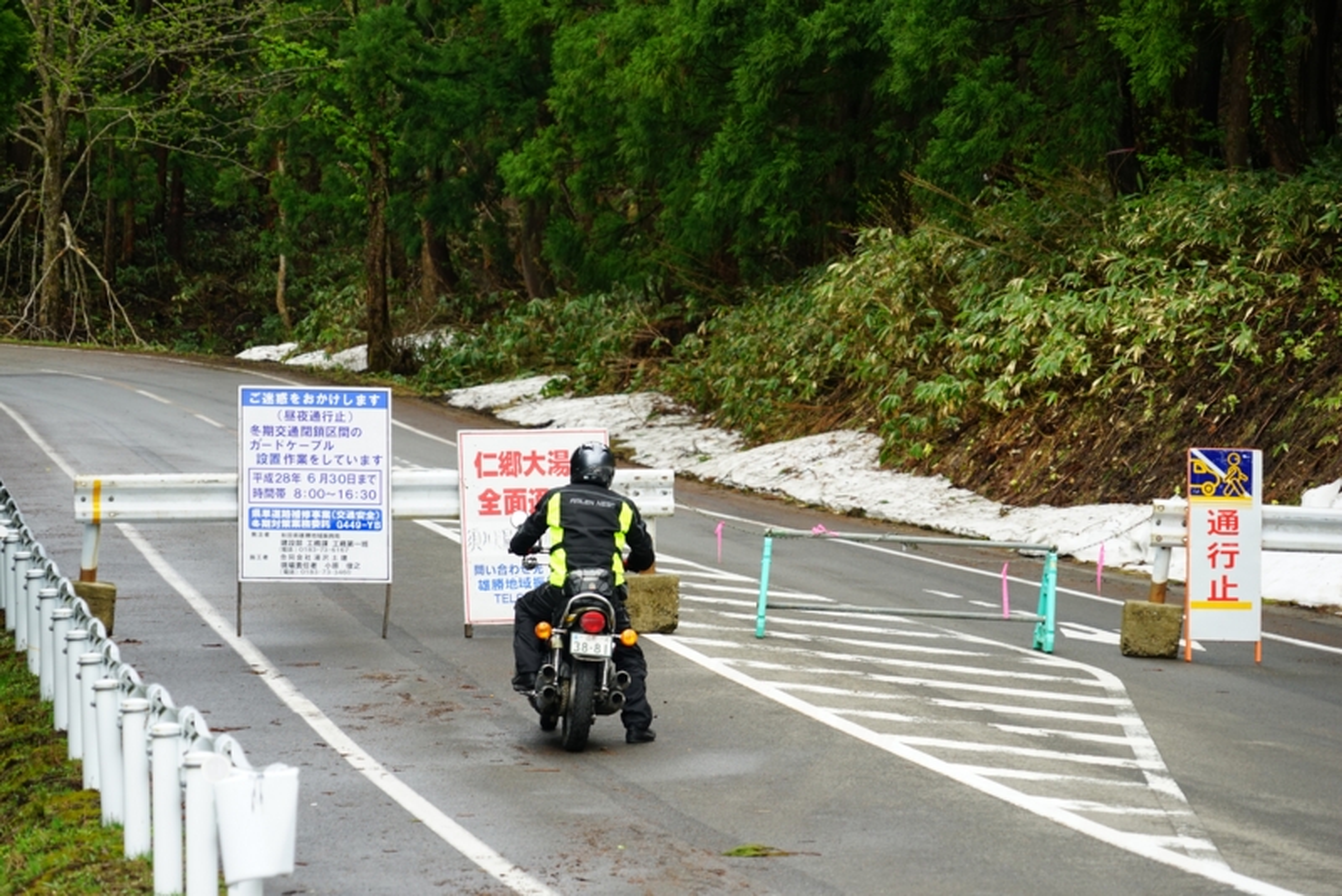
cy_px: 448
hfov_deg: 14.1
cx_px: 671
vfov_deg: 9.4
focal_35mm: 146
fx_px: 5444
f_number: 6.3
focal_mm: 146
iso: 400
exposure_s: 1/160
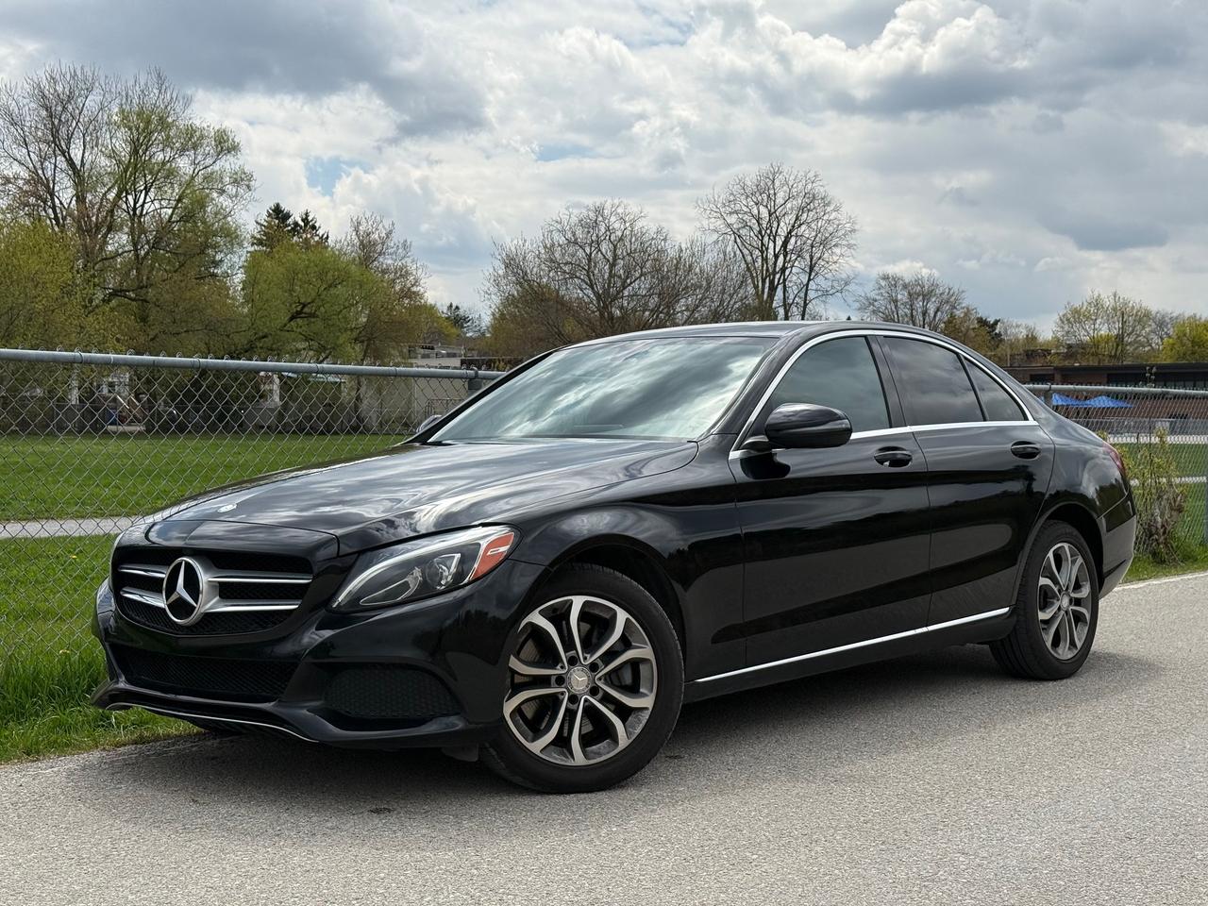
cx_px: 604
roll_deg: -0.2
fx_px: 1675
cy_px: 453
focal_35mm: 48
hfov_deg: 39.7
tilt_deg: -0.8
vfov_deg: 30.3
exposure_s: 1/7874
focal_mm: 6.76
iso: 80
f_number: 1.78
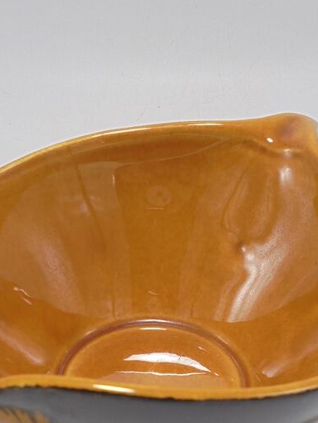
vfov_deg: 31.7
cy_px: 304
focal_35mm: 60
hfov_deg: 24.4
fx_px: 734
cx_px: 158
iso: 100
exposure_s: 1/50
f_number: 4
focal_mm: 6.1
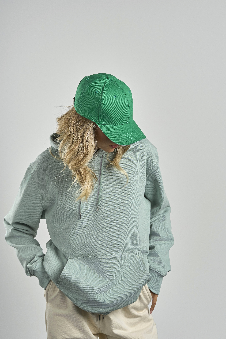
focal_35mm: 75
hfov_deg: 18.2
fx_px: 706
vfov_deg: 27.0
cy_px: 170
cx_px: 113
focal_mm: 50
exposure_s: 1/160
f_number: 9
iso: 320
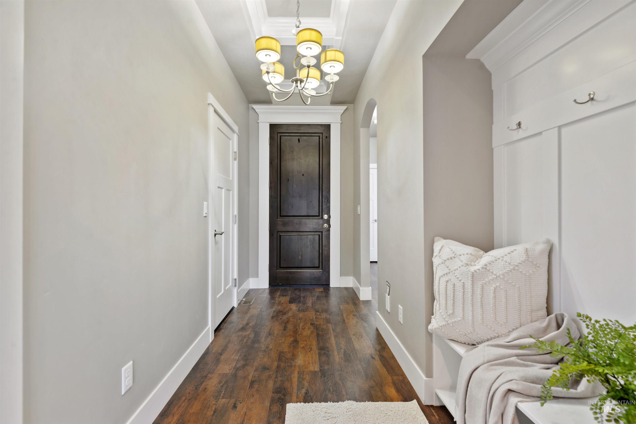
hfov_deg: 96.7
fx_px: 283
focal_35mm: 16
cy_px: 212
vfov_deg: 73.8
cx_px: 318
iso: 320
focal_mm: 16
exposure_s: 1/1.25
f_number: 8
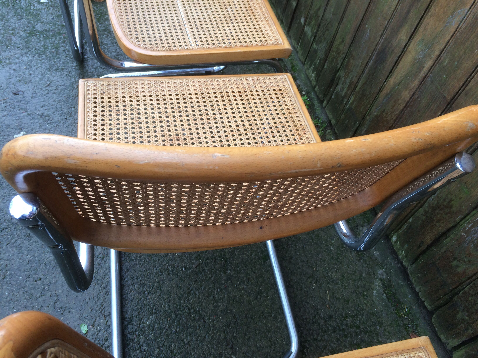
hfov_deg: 61.7
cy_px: 179
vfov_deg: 48.2
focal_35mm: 29
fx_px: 400
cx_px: 239
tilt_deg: -51.5
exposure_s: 1/100
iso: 50
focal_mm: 4.15
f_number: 2.2
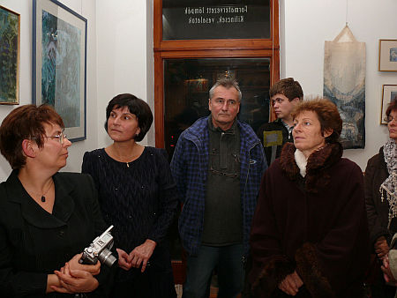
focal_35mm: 35
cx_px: 198
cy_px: 149
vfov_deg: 40.7
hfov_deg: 52.6
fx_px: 402
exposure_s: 1/30
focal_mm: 7.4
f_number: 4
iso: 100
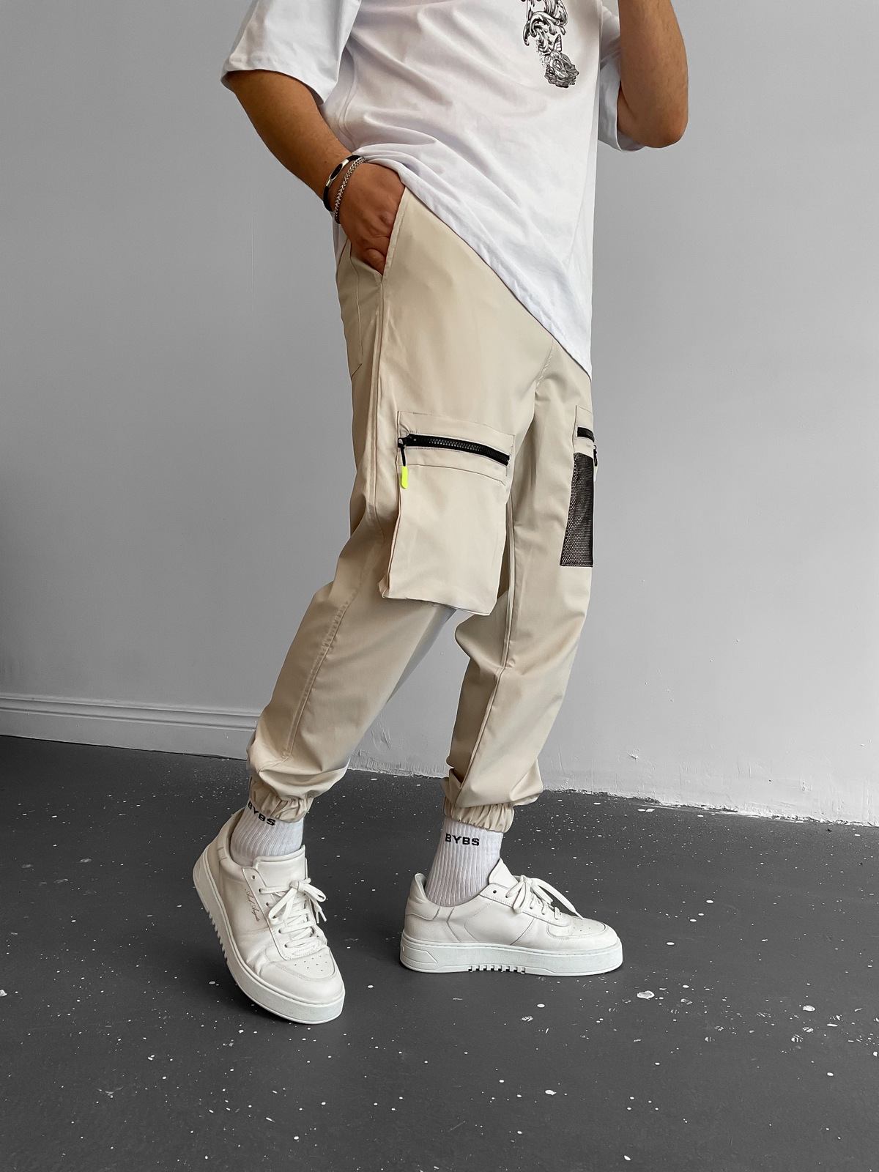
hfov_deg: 48.2
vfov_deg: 61.7
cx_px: 440
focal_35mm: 29
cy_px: 586
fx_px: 982
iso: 50
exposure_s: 1/120
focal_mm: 3
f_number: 1.8
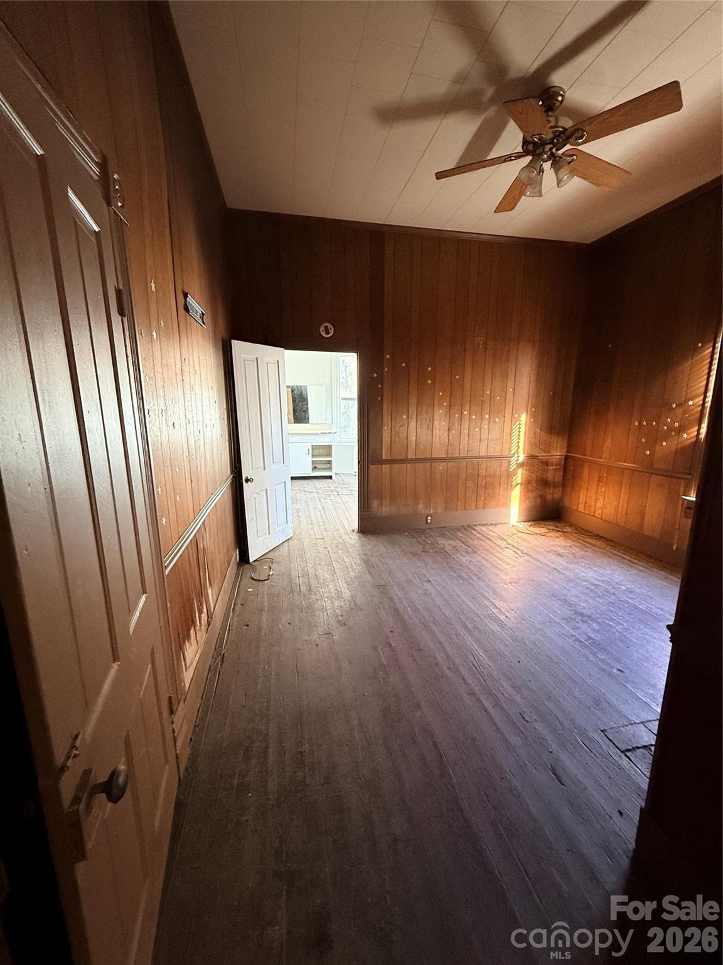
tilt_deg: -13.3
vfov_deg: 102.1
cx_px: 362
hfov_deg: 85.7
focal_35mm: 14
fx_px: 390
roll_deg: -1.2
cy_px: 482
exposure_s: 1/60
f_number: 2.2
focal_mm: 2.22
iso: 500
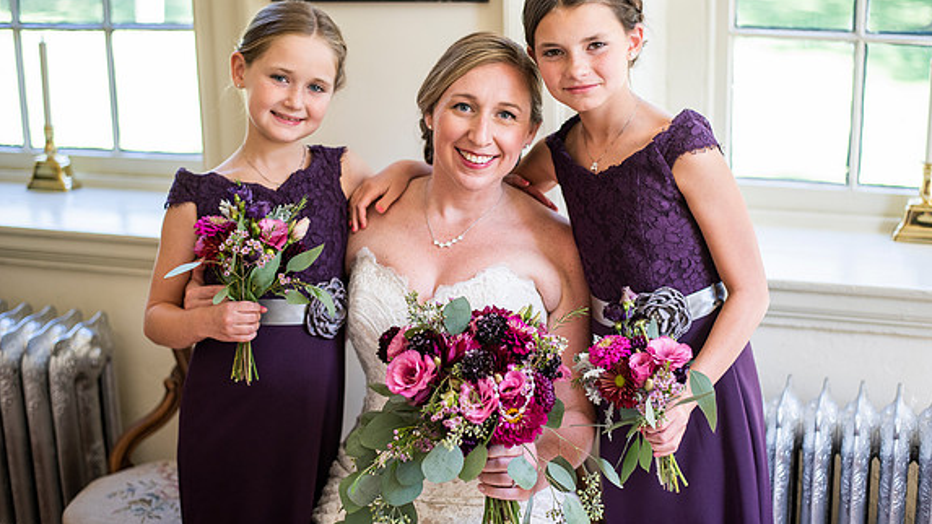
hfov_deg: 39.2
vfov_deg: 22.6
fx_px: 1309
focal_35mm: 53
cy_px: 234
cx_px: 470
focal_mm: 50
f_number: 2.2
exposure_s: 1/500
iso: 640
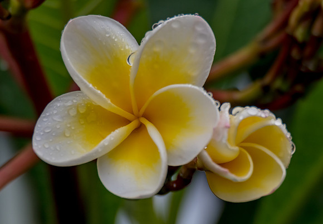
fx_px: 10104
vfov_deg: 1.3
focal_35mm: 1113
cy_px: 125
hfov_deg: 1.8
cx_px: 176
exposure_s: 1/500
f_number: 6.3
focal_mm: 600
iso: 800
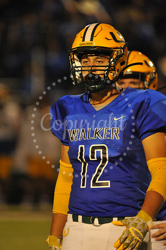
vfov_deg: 3.4
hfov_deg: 2.3
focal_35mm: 600
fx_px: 4155
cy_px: 125
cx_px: 83
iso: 5000
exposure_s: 1/200
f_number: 6.3
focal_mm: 600
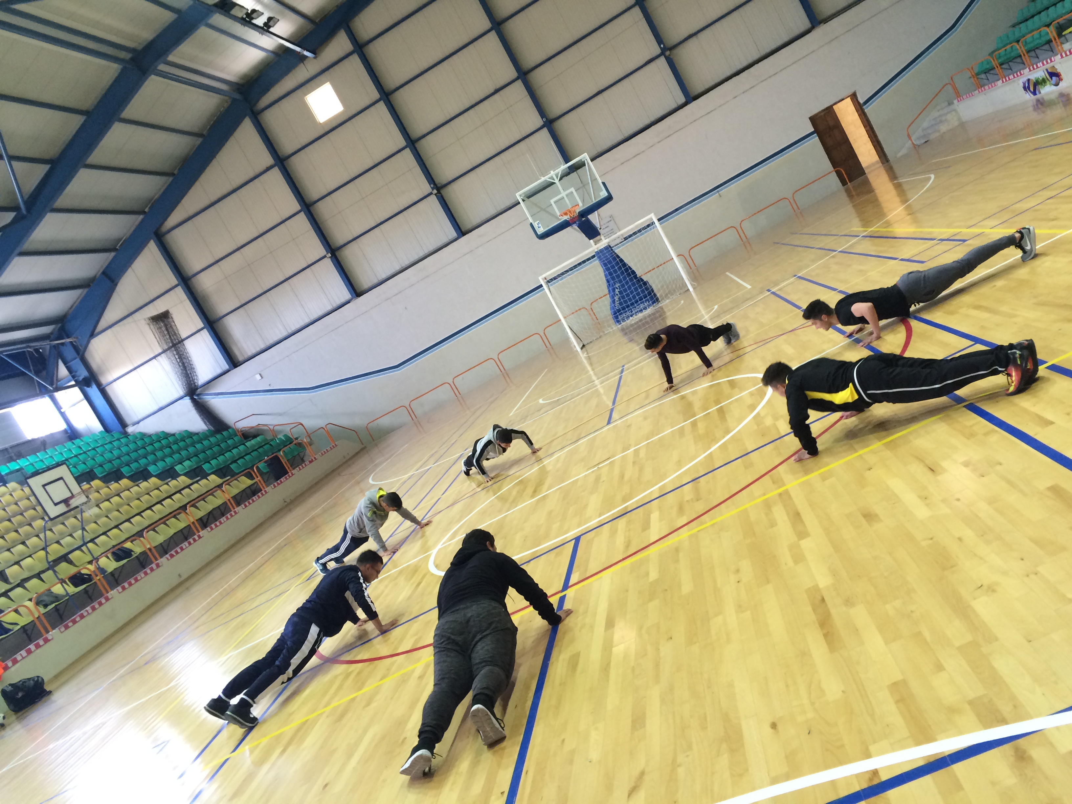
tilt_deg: -6.5
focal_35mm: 29
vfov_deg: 48.2
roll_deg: +29.4
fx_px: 898
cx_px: 536
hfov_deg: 61.7
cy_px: 402
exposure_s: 1/33
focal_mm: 4.15
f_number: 2.2
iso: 100
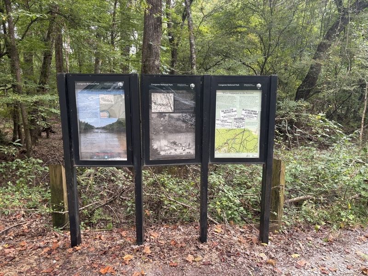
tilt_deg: -7.6
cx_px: 184
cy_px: 138
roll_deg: -0.7
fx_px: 276
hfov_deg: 67.3
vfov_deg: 53.1
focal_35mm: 26
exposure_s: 1/121
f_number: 1.6
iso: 80
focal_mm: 5.96
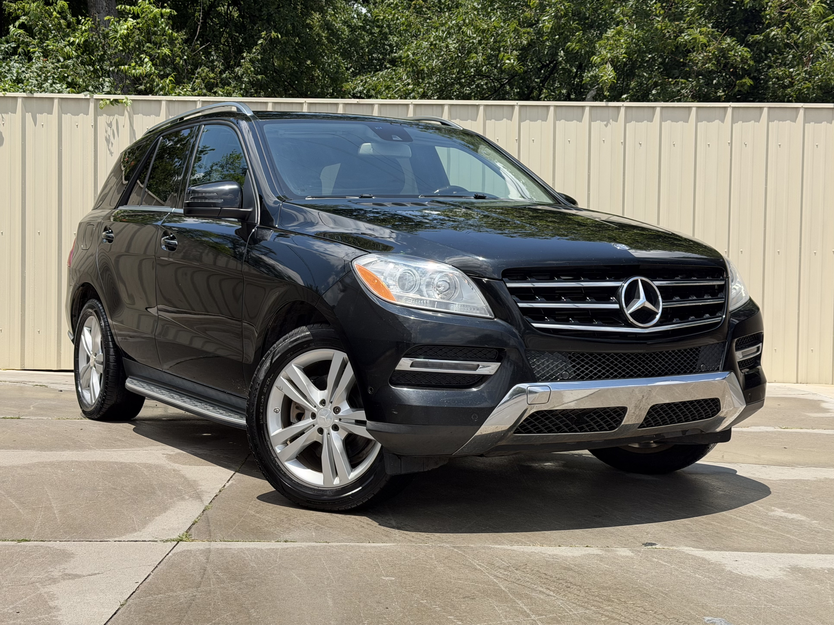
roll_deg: +0.6
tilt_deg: -0.6
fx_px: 1156
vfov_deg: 30.3
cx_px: 417
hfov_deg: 39.7
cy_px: 312
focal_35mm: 48
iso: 64
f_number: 1.78
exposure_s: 1/1838
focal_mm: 6.76
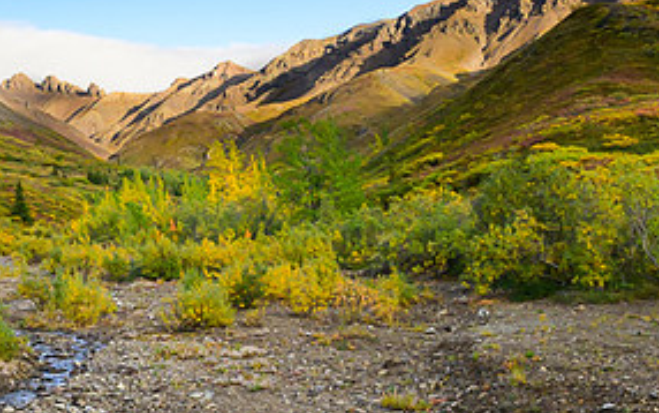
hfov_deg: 31.7
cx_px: 145
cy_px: 189
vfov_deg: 20.6
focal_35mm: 63
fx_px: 1132
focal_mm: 30.5
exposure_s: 1/80
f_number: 22
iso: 800
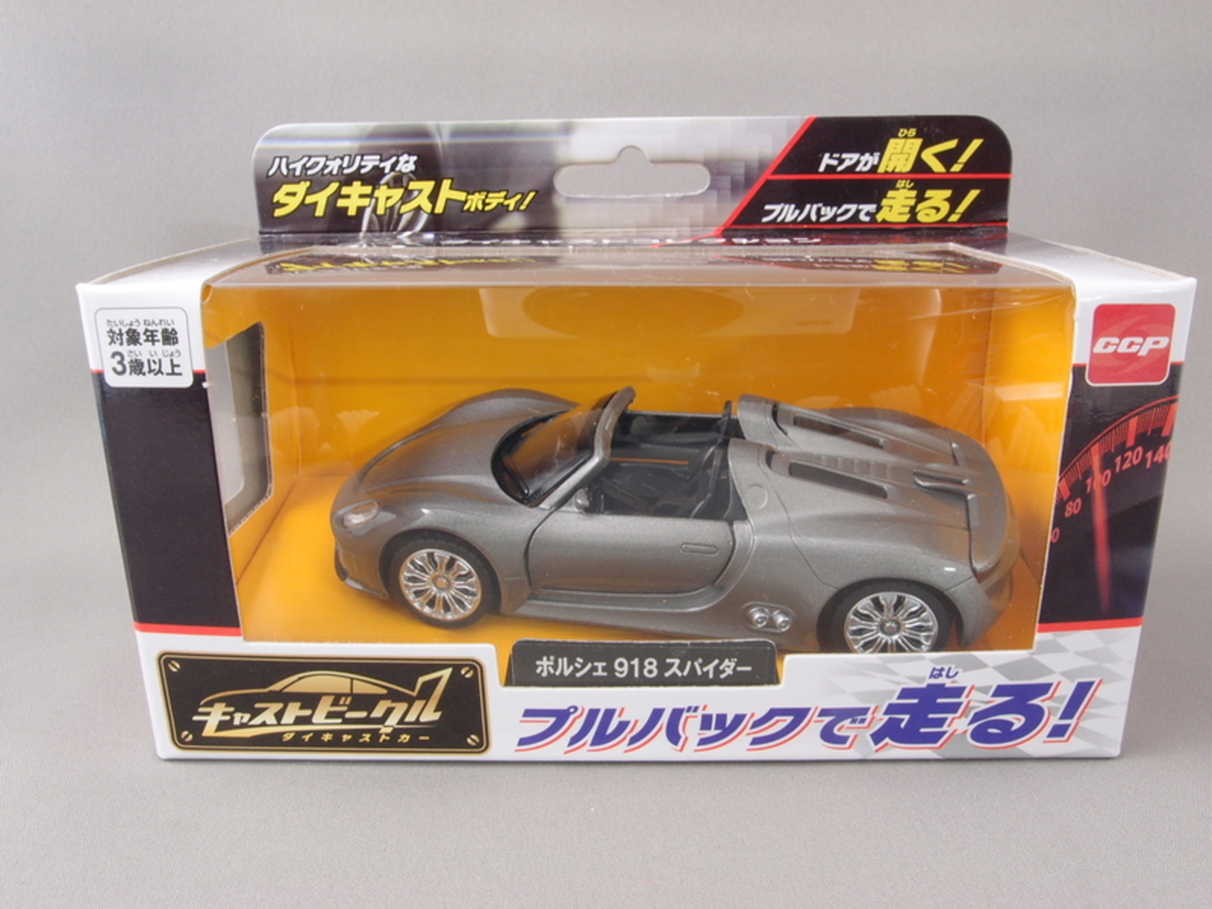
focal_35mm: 28
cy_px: 454
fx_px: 980
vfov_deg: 49.7
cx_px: 606
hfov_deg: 63.4
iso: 100
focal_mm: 6
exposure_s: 2
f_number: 8
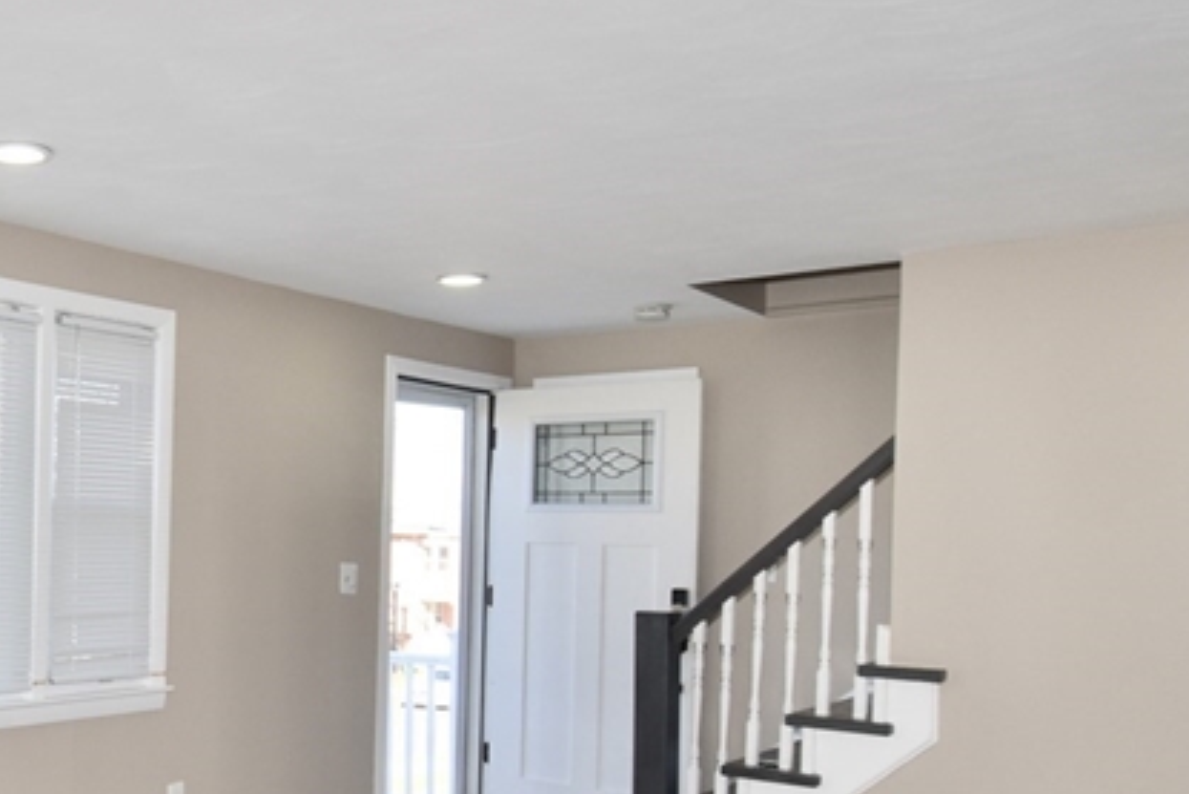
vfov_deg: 35.6
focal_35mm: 37
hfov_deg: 45.4
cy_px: 537
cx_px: 54
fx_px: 1222
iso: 250
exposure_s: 1/200
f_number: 5
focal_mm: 10
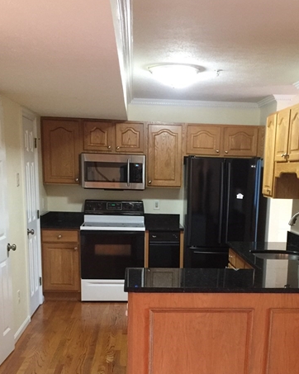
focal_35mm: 48
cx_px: 183
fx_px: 531
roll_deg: -2.0
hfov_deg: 31.3
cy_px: 300
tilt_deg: -12.8
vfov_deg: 37.4
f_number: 2.2
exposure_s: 1/10
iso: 125
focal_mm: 4.15
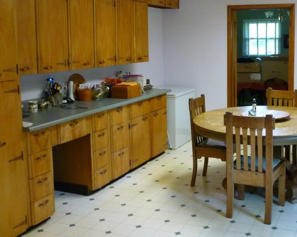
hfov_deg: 41.8
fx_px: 378
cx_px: 218
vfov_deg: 34.6
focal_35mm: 43
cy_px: 80
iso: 400
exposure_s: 1/20
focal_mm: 5.2
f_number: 3.3
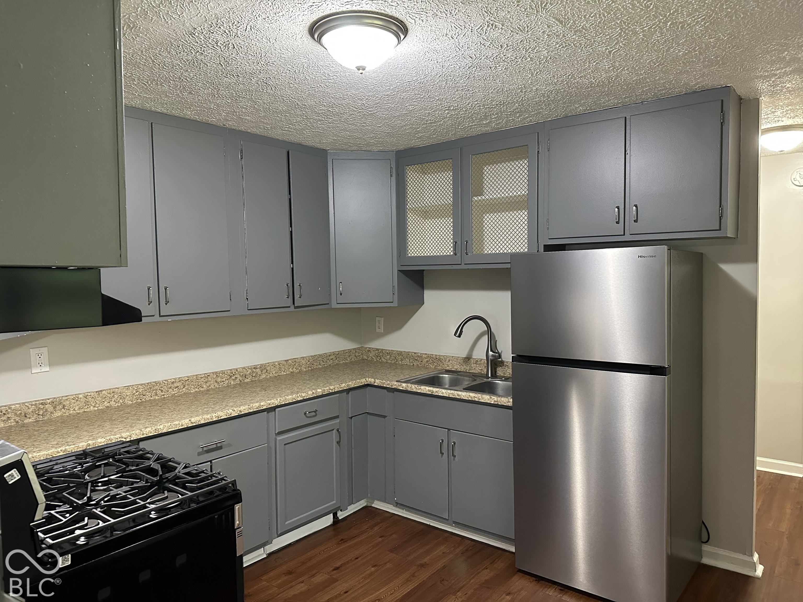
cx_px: 402
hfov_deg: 71.6
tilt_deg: -2.8
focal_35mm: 24
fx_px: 557
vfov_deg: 56.8
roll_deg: +0.5
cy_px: 301
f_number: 1.78
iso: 640
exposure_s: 1/60
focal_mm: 6.86
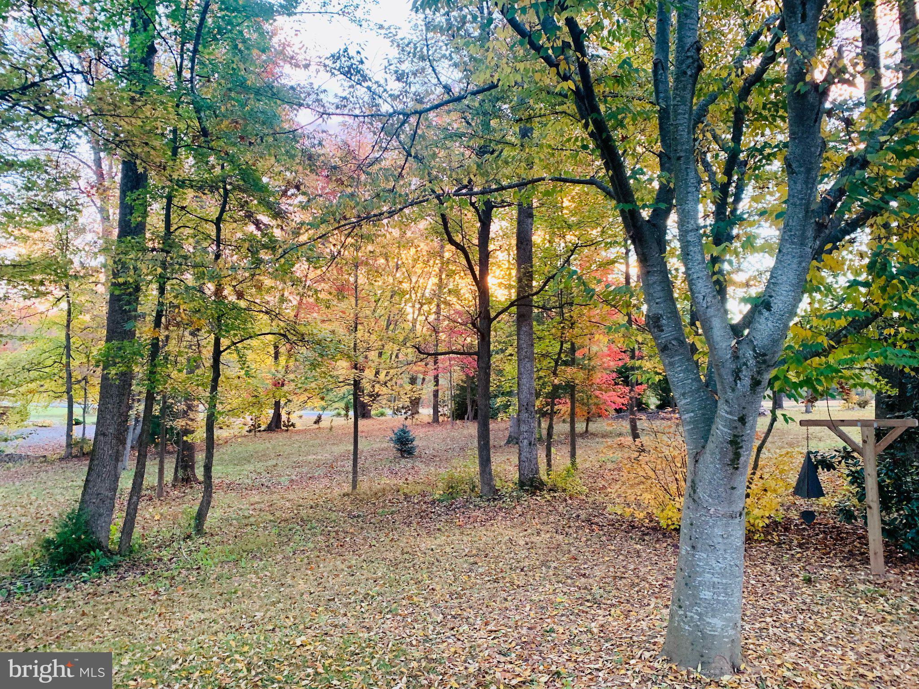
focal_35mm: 26
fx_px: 690
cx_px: 460
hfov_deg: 67.3
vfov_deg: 53.1
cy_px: 344
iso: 400
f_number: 1.8
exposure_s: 1/40
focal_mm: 4.25
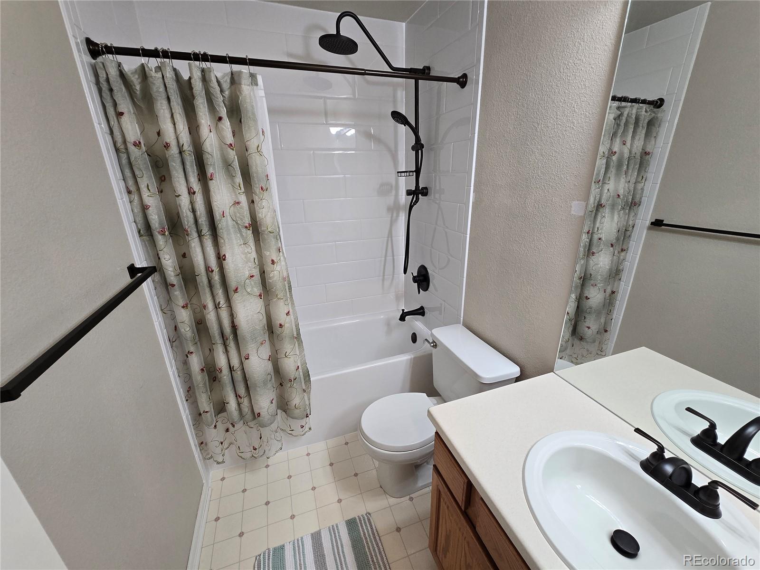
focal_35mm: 13
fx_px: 285
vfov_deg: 89.9
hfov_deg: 106.2
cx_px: 380
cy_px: 285
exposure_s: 1/60
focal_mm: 2.2
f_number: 2.2
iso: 160
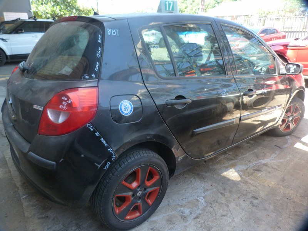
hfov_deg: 69.4
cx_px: 154
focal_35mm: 25
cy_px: 116
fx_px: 222
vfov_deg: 54.9
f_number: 2.8
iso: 160
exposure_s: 1/60
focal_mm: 4.5
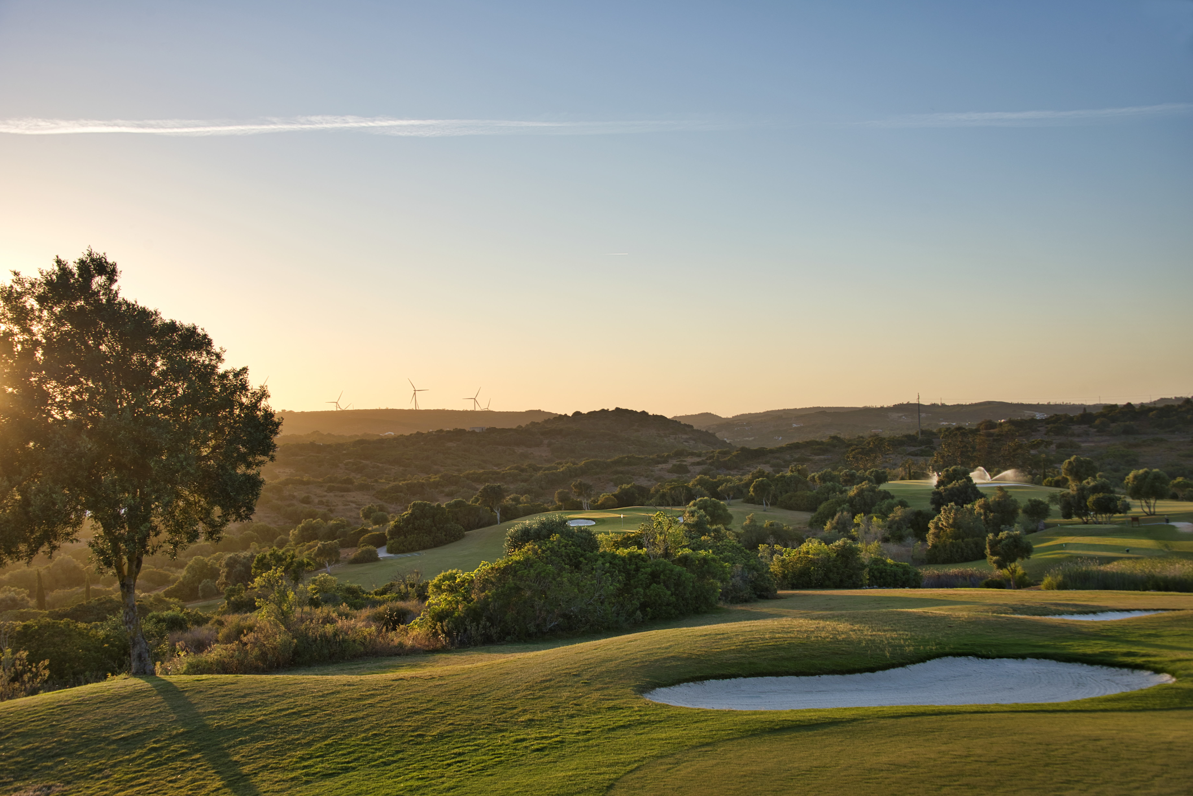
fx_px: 1392
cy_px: 398
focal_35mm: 42
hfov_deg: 46.4
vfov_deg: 31.9
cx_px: 596
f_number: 8
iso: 100
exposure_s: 1/160
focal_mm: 42
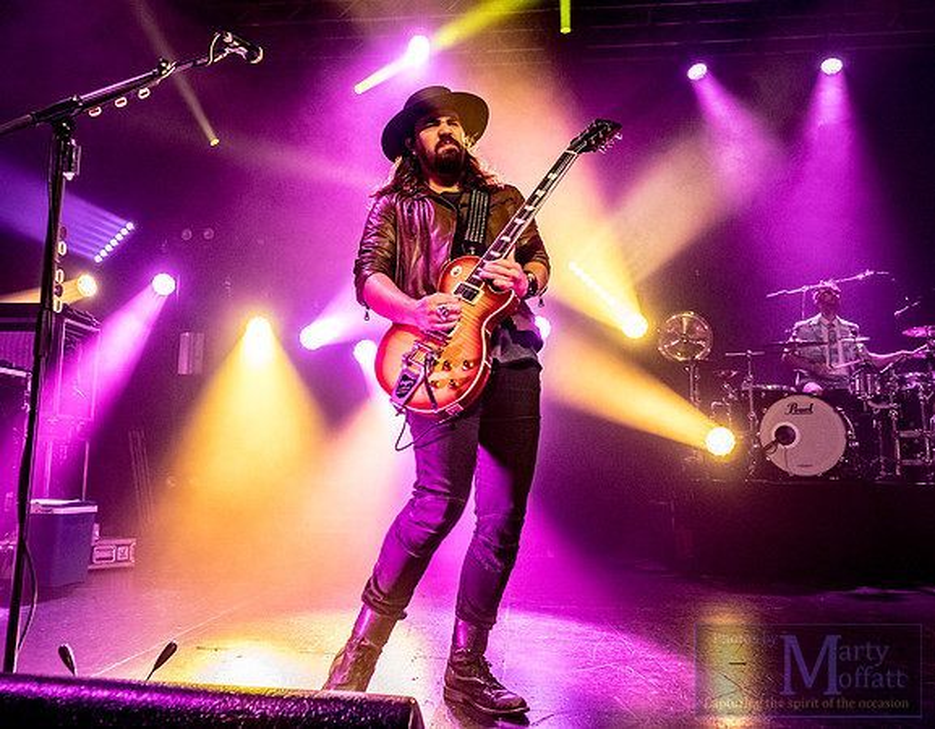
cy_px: 305
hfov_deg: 53.7
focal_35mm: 33
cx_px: 369
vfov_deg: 43.3
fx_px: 916
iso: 1000
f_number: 4
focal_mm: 14
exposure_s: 1/160
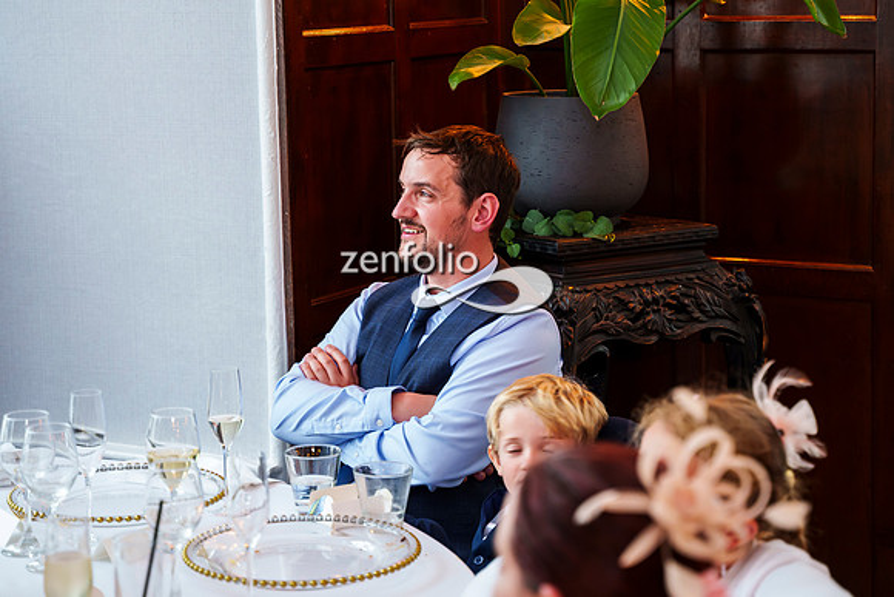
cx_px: 479
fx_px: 2153
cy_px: 254
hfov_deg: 23.4
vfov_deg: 15.8
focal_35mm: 87
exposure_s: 1/100
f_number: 3.5
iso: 1600
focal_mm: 72
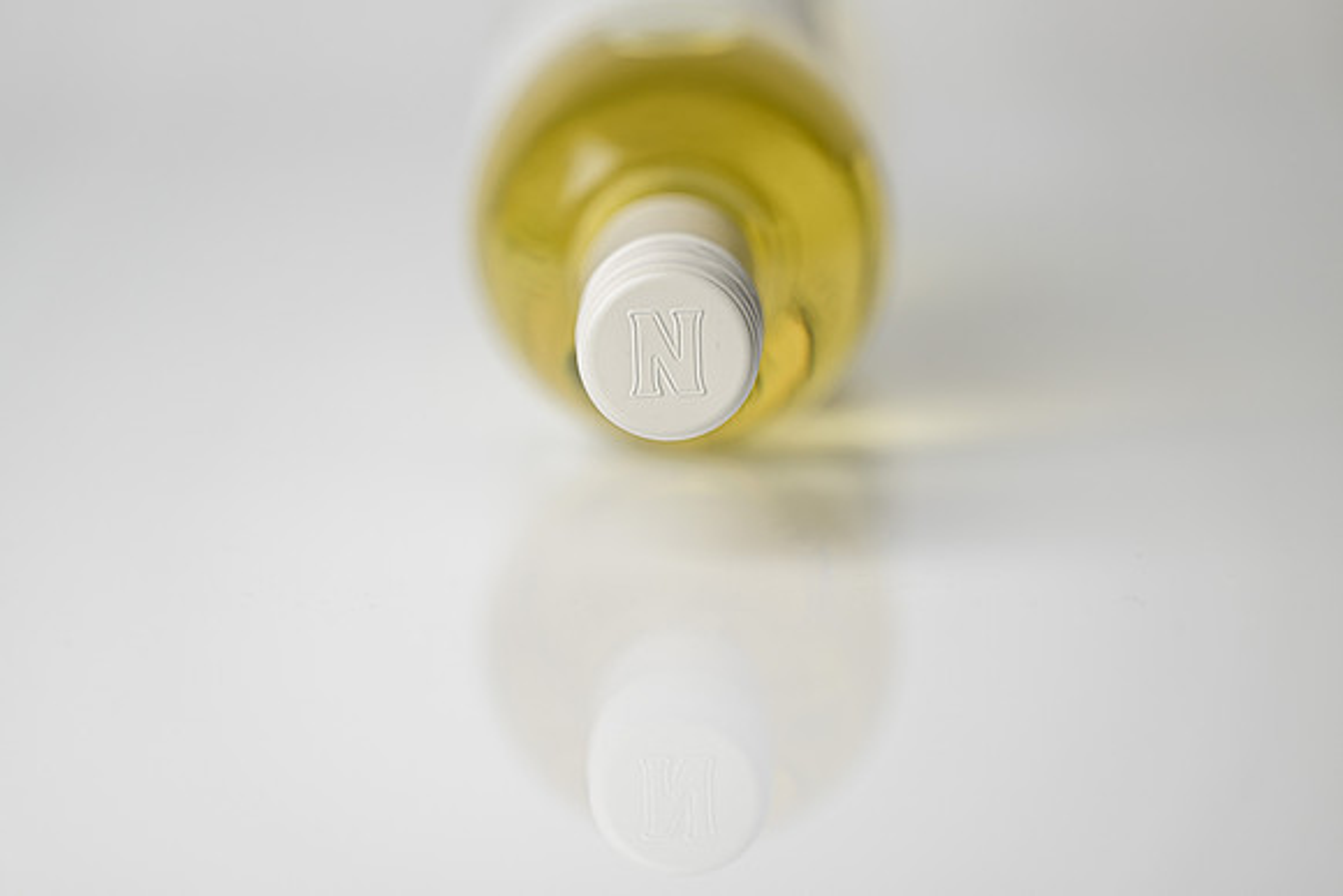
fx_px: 8223
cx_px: 659
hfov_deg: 9.3
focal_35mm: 220
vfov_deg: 6.2
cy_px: 411
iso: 50
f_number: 2.8
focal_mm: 200
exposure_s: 1/200
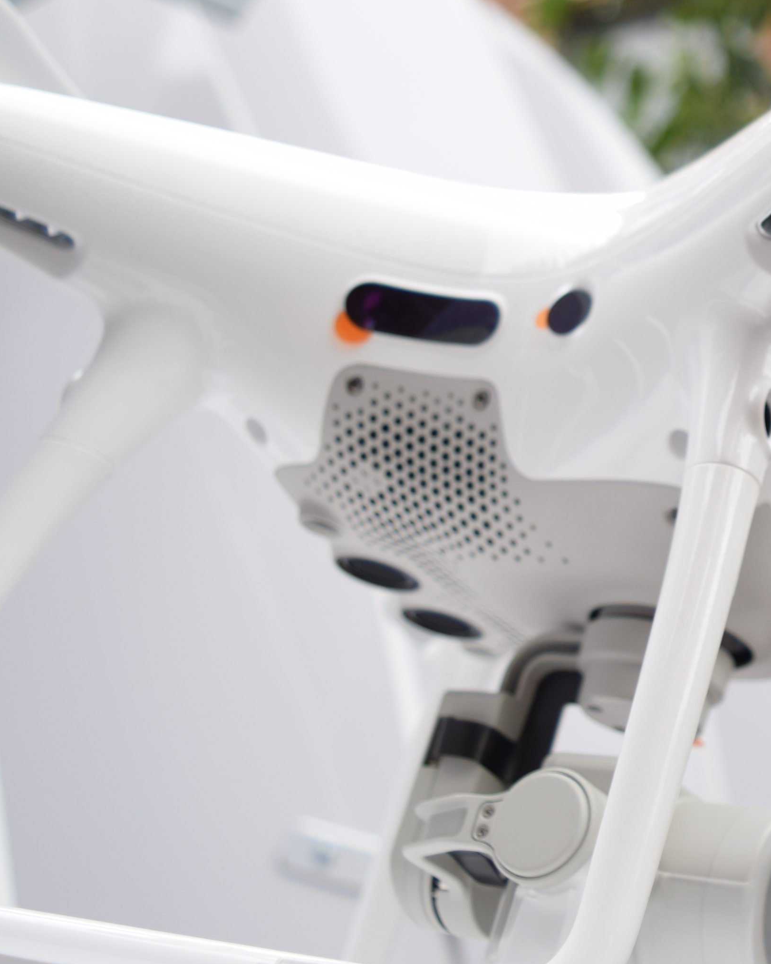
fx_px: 2139
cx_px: 1060
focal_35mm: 75
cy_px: 224
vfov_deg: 25.0
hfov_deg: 18.7
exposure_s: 1/160
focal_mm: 18
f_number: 3.5
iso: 100
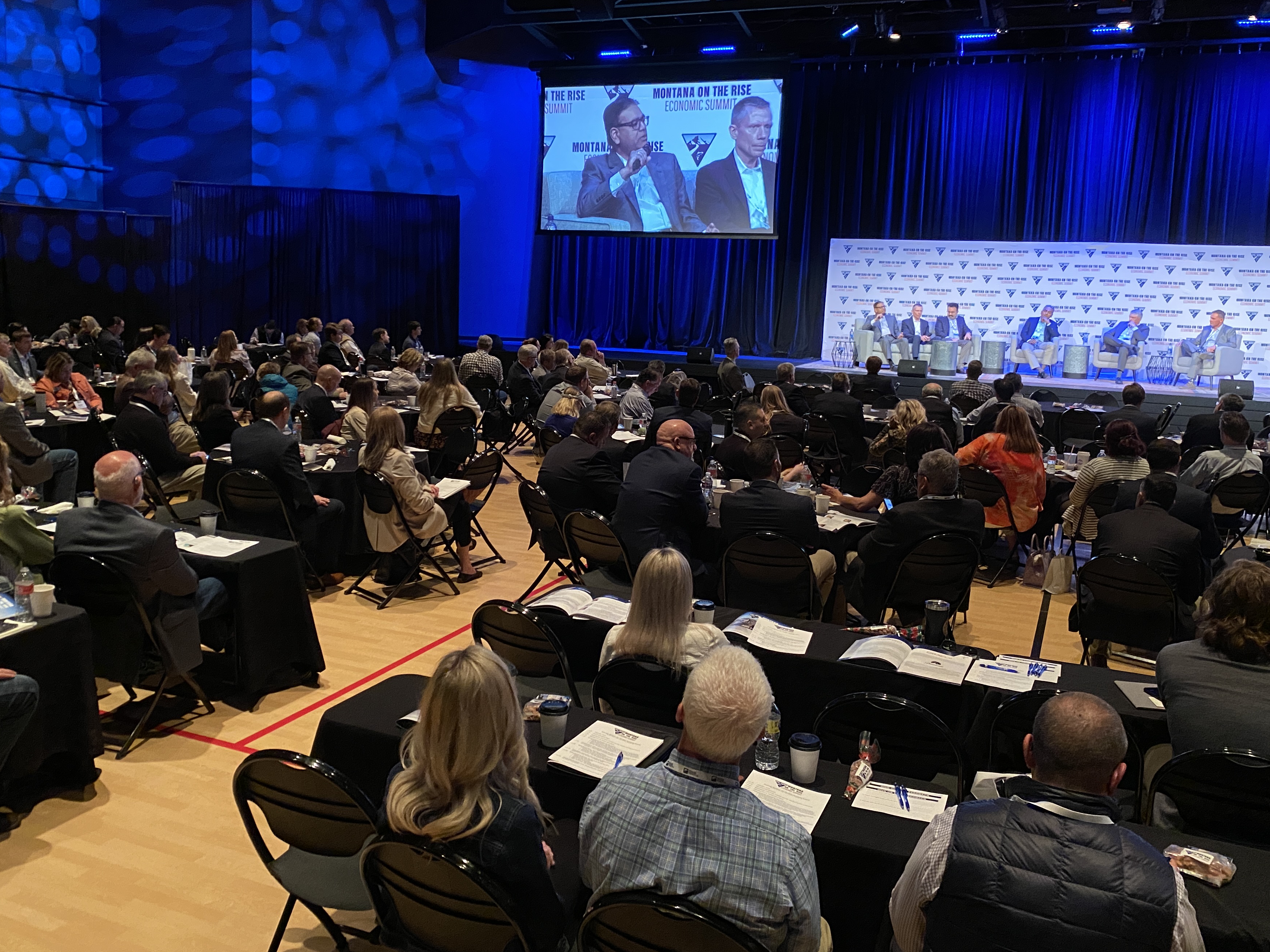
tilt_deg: -5.8
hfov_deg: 59.9
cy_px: 414
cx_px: 608
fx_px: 1101
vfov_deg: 46.7
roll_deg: -2.6
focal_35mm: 30
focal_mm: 4.25
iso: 800
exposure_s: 1/30
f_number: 1.8
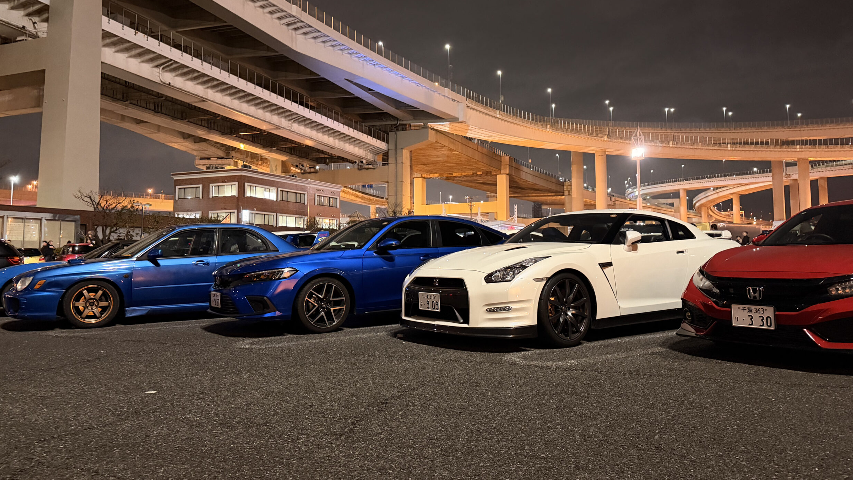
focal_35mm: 27
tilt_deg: +5.1
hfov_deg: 69.8
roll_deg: +0.5
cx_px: 439
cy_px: 208
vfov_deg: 42.8
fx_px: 611
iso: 1000
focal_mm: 6.76
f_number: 1.78
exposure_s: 1/25
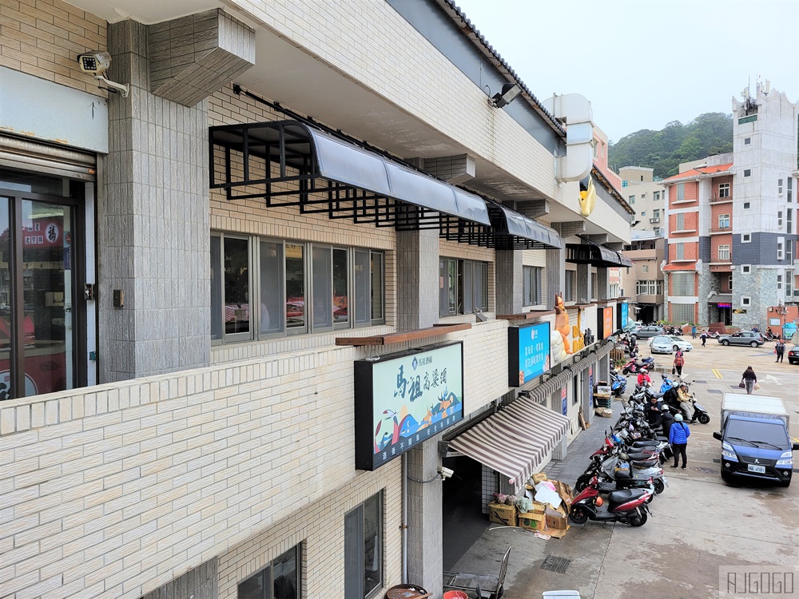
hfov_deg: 67.3
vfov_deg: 53.1
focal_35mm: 26
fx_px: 600
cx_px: 400
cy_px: 300
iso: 40
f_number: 1.8
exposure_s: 1/550
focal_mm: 5.4
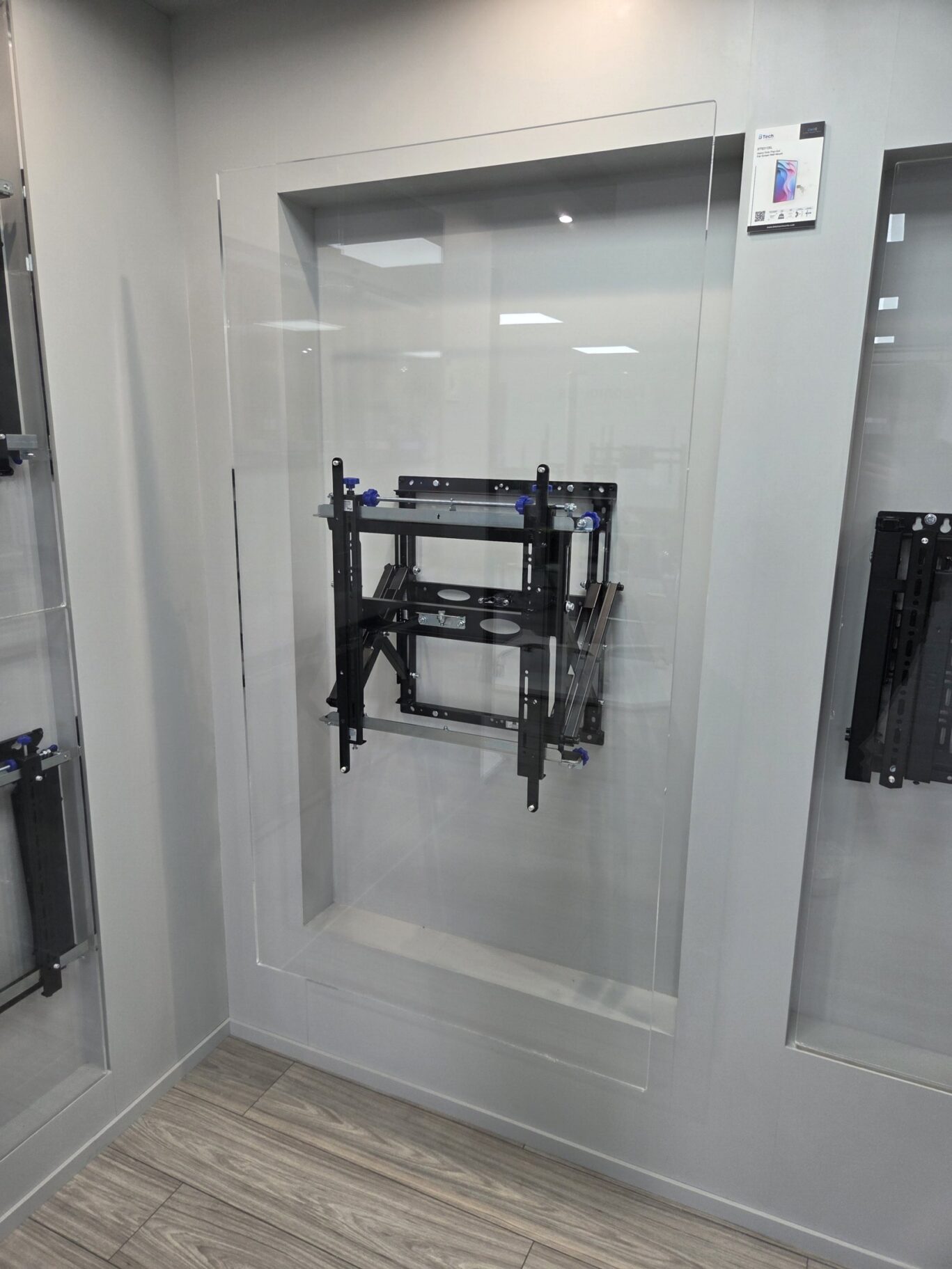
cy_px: 634
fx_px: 843
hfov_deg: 58.9
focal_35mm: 23
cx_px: 476
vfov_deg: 73.9
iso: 100
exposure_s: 1/100
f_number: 1.8
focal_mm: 5.4
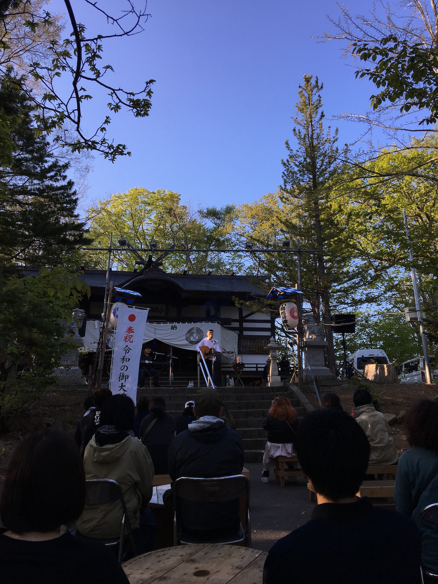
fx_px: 489
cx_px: 219
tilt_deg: +17.0
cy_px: 292
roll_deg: +1.1
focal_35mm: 29
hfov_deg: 48.2
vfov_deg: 61.7
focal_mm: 4.15
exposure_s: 1/475
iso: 25
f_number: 2.2
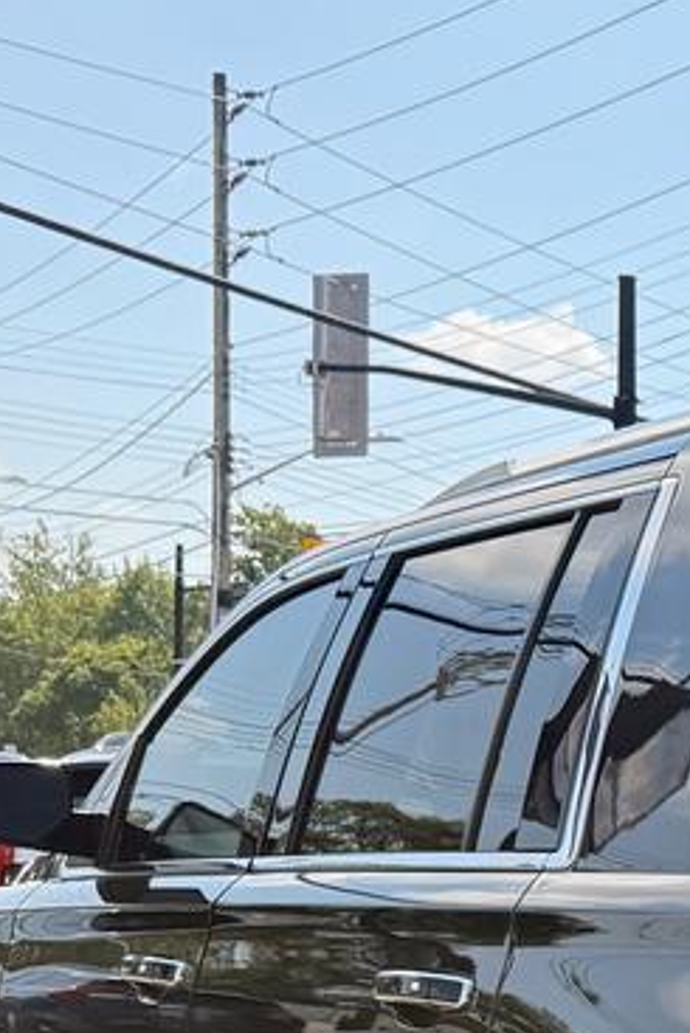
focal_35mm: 87
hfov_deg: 14.1
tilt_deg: -3.2
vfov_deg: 22.4
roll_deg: -2.3
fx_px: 2499
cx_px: 1203
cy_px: 1050
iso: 100
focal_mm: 6.76
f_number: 1.78
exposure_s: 1/3759
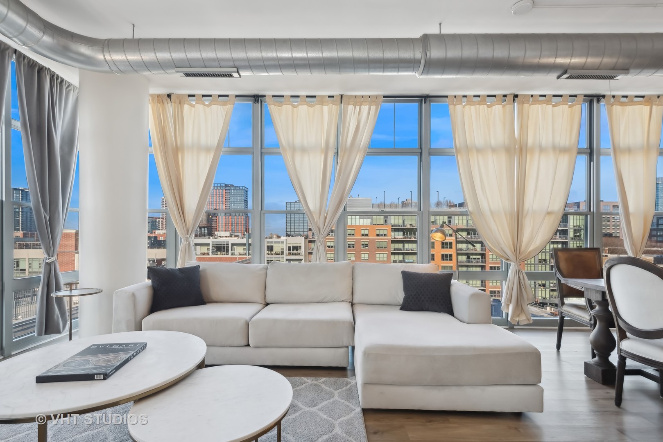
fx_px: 295
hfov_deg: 96.7
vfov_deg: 73.8
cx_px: 332
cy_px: 221
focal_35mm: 16
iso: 320
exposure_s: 1/60
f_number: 8
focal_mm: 16
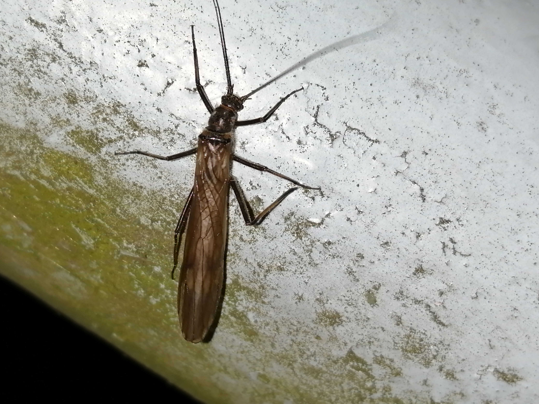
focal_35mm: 62
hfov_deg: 31.2
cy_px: 202
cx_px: 270
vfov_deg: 23.7
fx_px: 965
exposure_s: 1/100
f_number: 1.8
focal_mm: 3.46
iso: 64
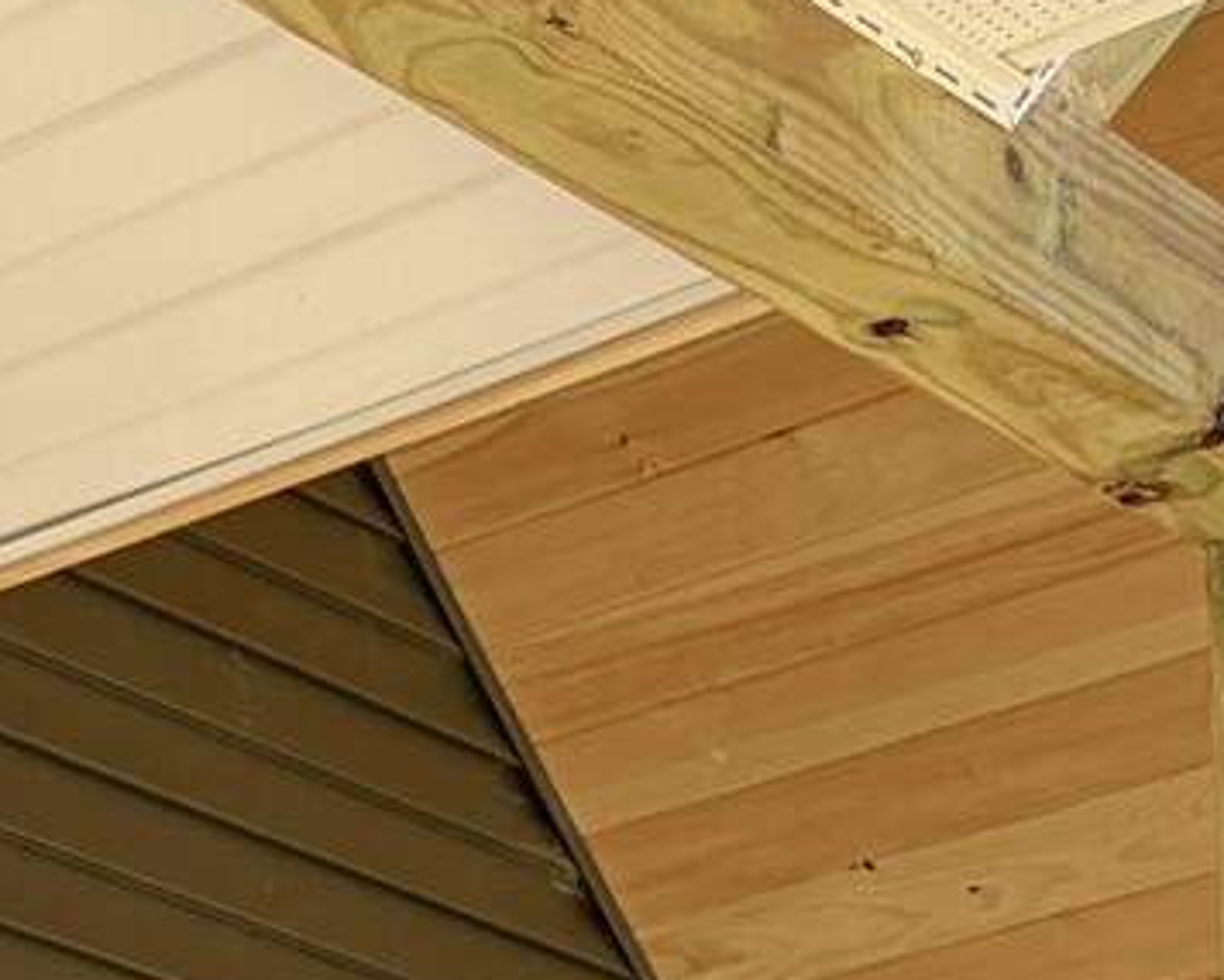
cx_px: -1076
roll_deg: +1.6
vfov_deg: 9.4
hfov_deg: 12.0
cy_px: 2380
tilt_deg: +3.1
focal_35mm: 146
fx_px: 5290
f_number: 1.6
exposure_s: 1/1311
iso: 50
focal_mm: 5.96
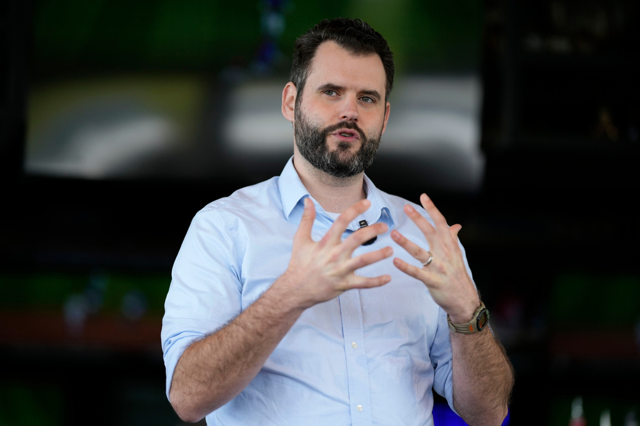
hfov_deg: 15.2
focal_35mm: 135
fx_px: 2399
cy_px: 213
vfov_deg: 10.2
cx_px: 320
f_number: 1.8
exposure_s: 1/2000
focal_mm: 135
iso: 400
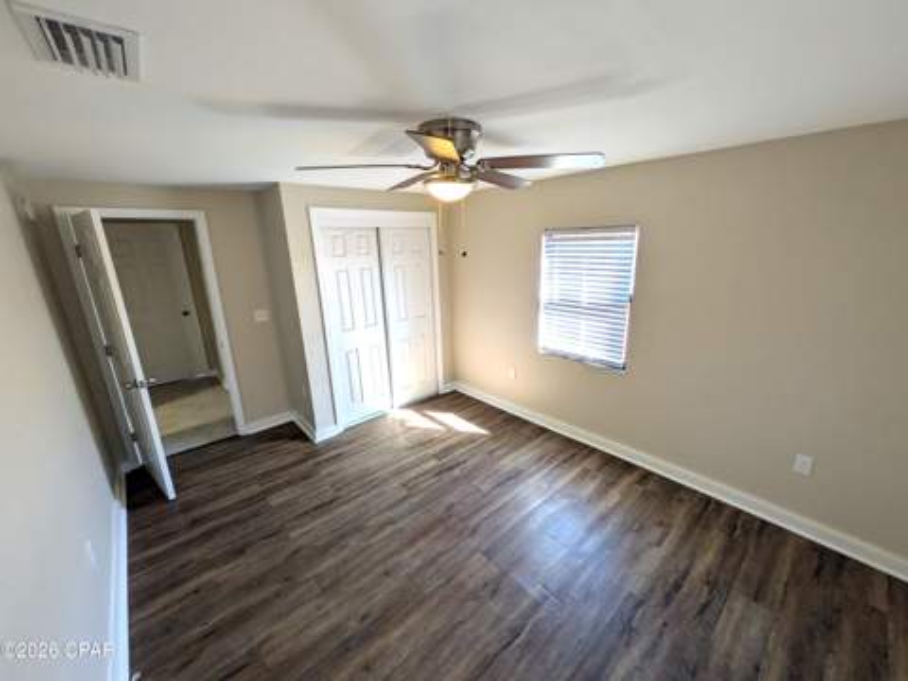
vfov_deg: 85.7
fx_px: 367
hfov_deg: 102.1
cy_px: 340
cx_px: 454
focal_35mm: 14
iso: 79
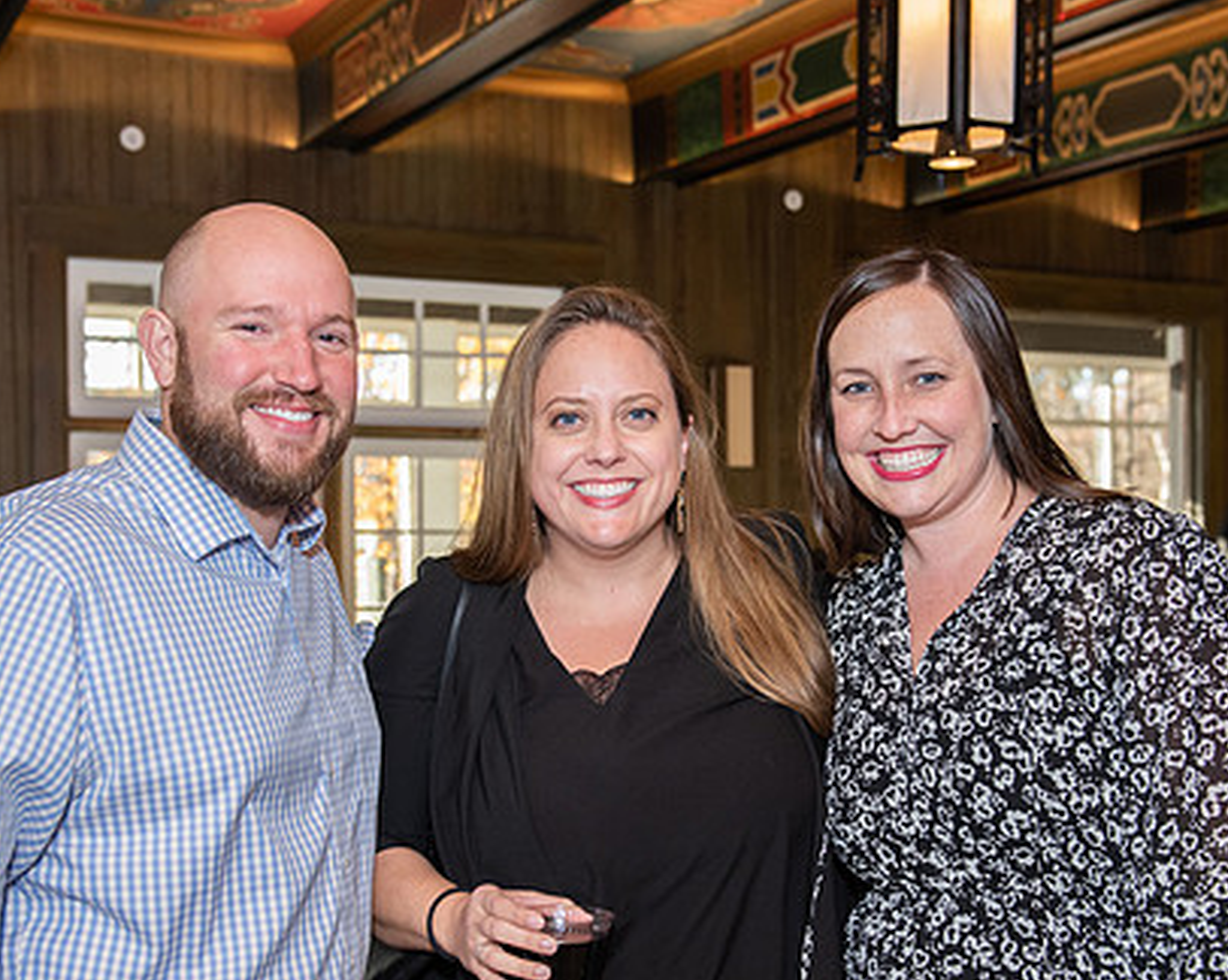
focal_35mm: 51
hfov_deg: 36.7
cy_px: 618
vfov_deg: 29.5
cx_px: 639
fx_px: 1852
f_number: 3.5
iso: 800
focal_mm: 34
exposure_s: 1/250
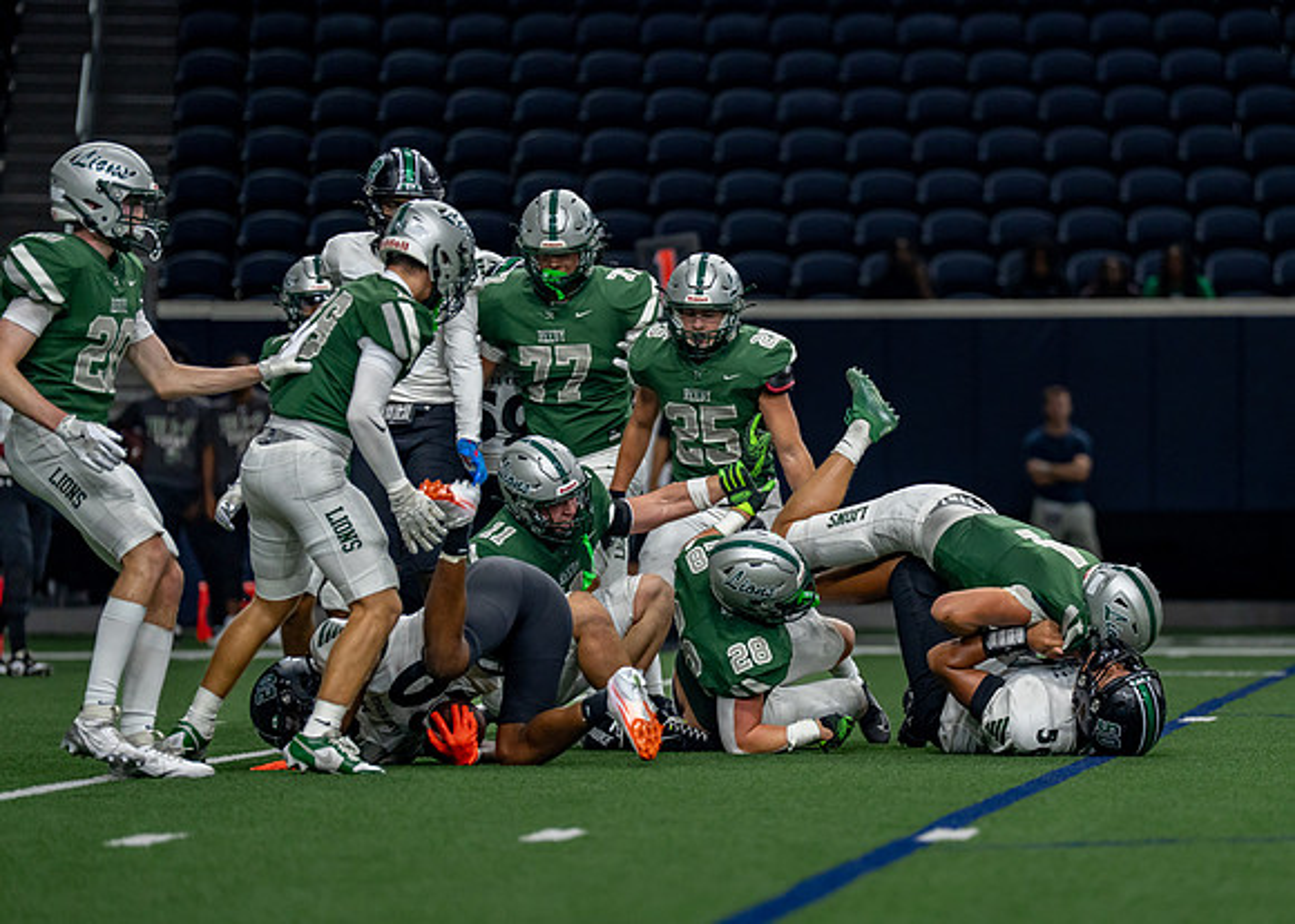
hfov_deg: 7.9
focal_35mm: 255
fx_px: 9376
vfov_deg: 5.6
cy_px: 499
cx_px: 813
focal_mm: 200
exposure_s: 1/1000
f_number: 2.8
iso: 1250
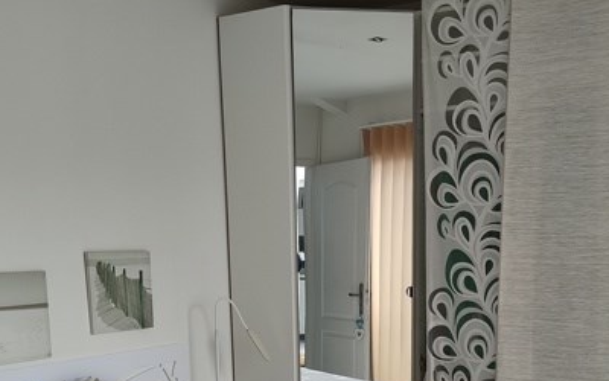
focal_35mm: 51
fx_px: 846
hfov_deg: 39.3
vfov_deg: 23.7
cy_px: 422
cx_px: 384
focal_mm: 5.56
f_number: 1.8
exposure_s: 1/100
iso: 169
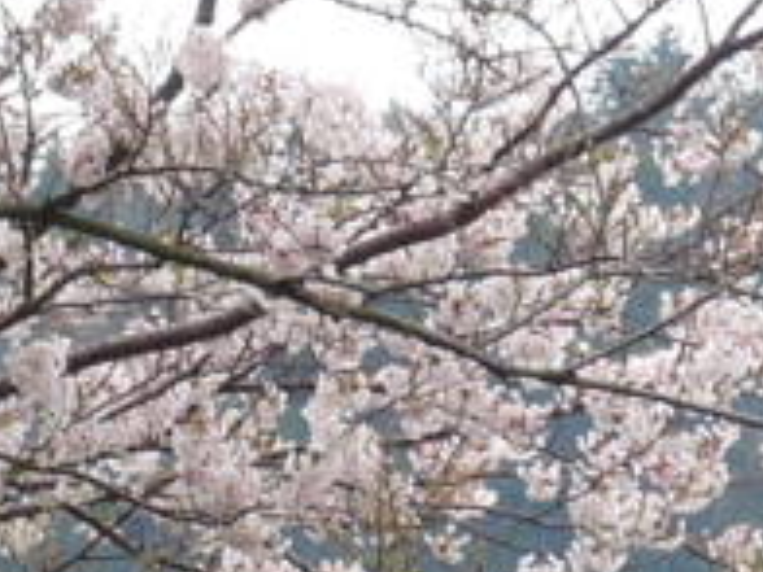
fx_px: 10800
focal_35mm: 490
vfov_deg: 3.0
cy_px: 984
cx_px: 923
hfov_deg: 4.0
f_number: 5.6
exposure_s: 1/100
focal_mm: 16.4
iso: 100
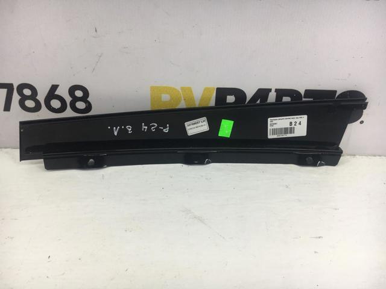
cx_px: 193
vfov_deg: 48.2
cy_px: 144
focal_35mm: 29
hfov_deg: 61.7
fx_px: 323
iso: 25
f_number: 2.2
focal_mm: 4.15
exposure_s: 1/50
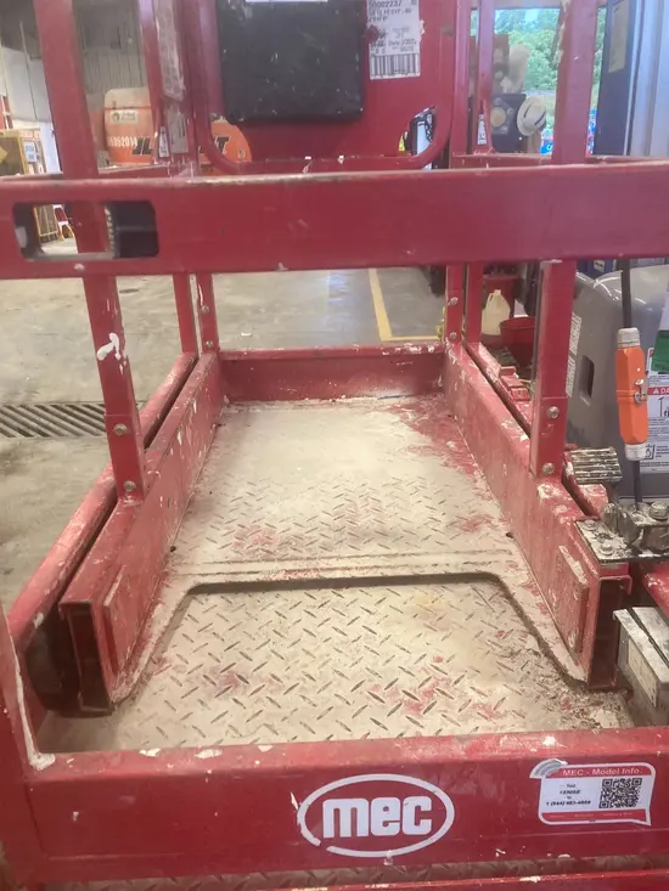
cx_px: 334
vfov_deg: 63.4
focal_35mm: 28
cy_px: 446
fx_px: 721
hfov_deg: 49.8
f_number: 1.8
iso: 200
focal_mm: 3.99
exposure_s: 1/60
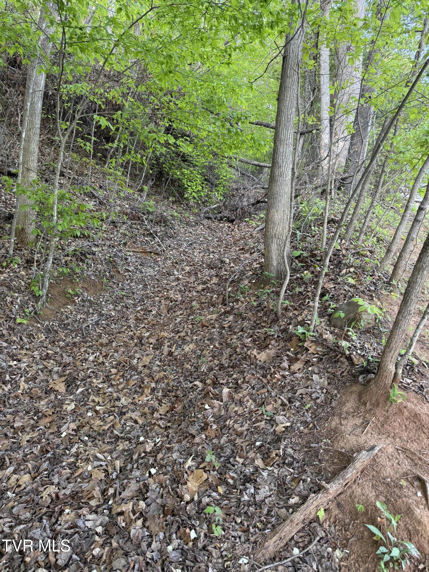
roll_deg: +0.1
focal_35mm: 24
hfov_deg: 56.8
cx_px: 214
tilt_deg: -3.0
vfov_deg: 71.6
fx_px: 397
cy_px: 286
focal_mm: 6.76
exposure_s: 1/147
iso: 200
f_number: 1.78
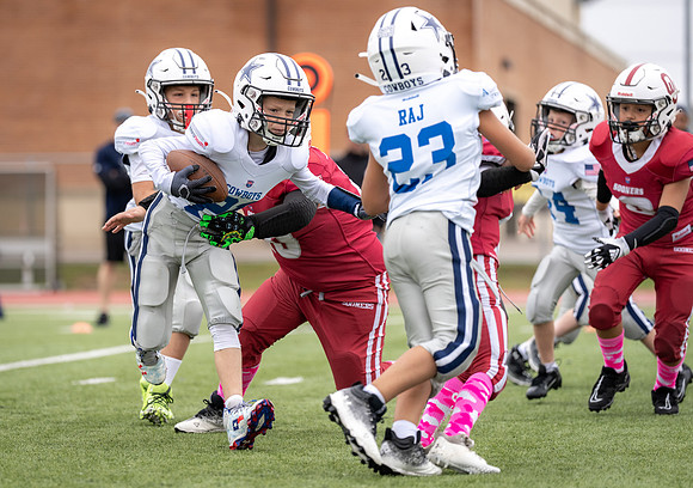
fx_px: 3974
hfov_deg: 10.0
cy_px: 227
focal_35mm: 203
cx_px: 250
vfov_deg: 7.0
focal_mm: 157
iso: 200
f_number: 2.8
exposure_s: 1/1250
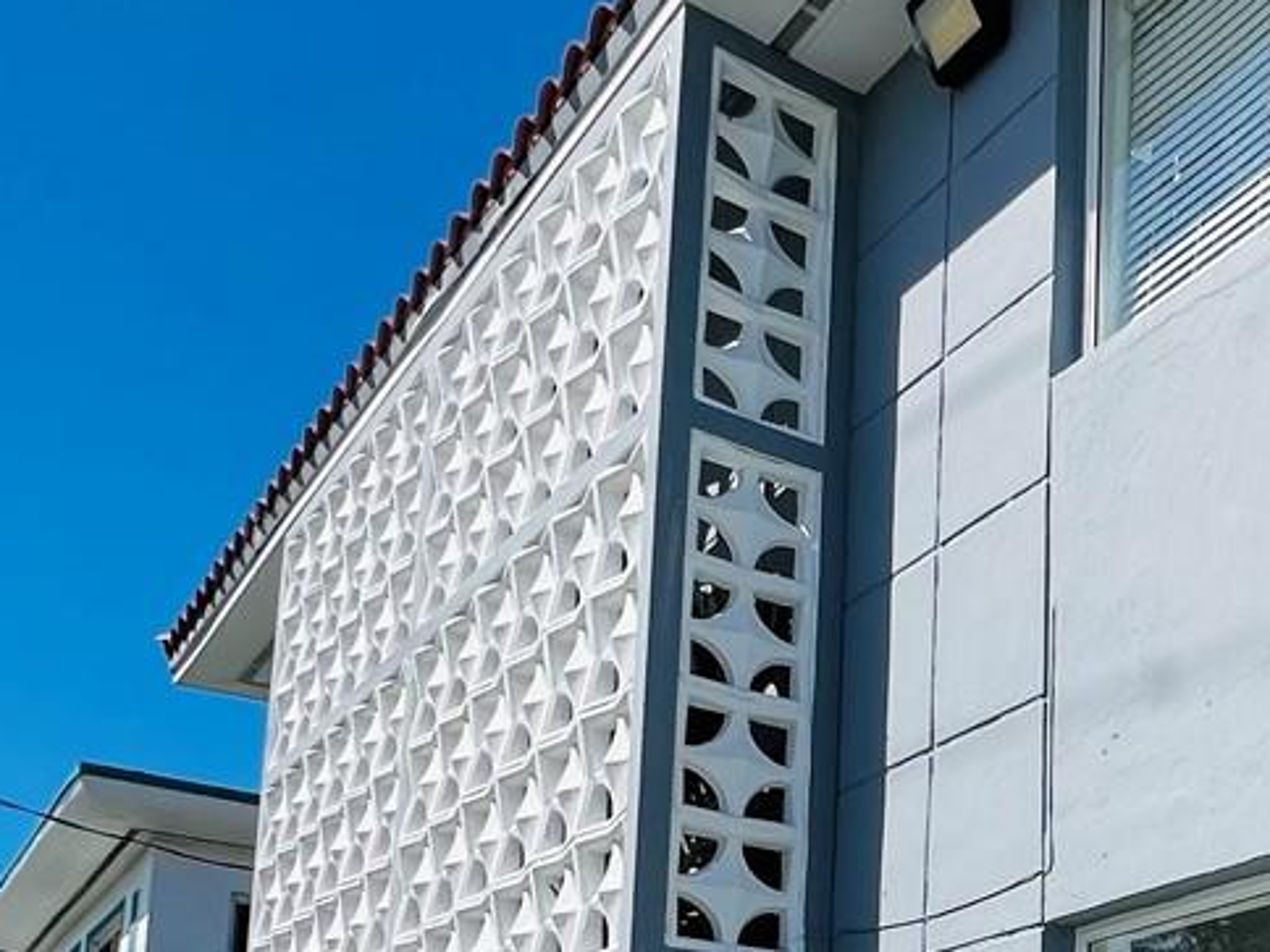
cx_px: 1446
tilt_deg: +7.4
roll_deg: +0.6
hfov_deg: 36.1
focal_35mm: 43
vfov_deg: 30.0
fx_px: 1578
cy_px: 1060
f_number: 1.8
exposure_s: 1/1468
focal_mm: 1.57
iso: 32
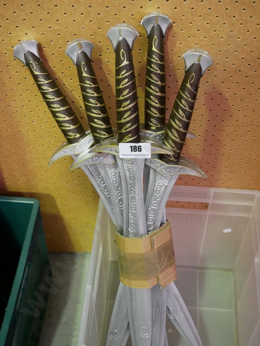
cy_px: 175
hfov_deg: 30.9
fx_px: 470
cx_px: 132
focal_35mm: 47
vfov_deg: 40.4
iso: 3200
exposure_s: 1/50
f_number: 4.3
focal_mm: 23
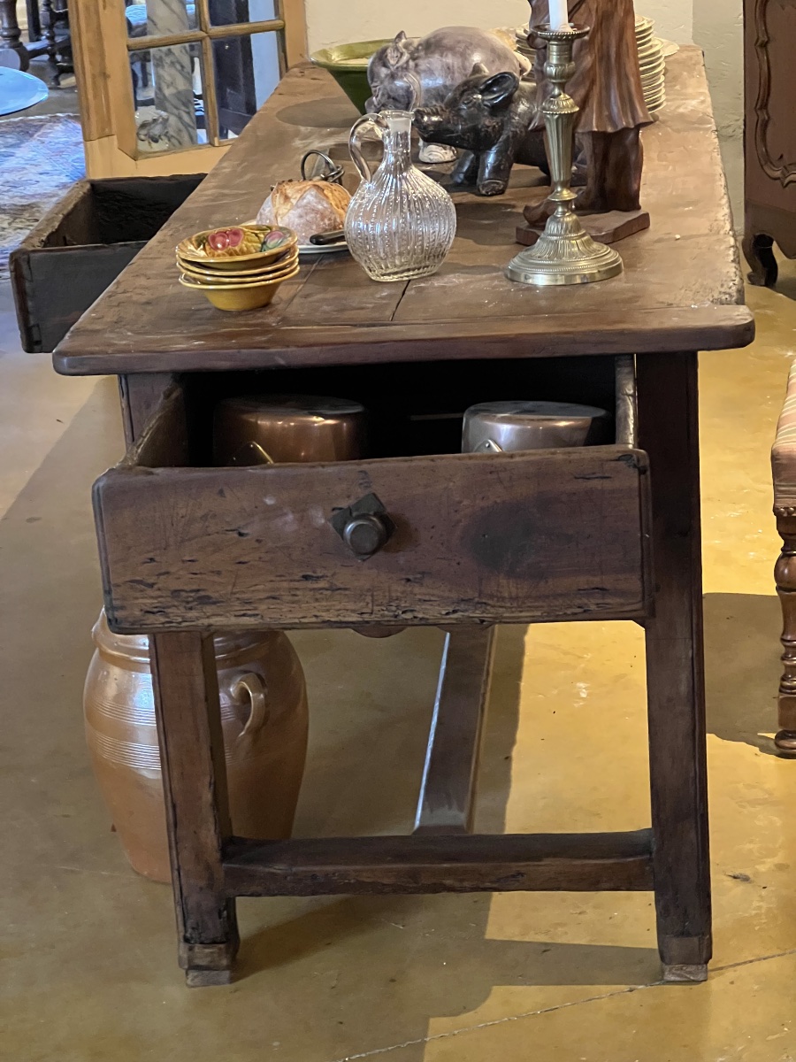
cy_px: 531
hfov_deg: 19.1
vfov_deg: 25.3
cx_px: 398
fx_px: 2361
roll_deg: +3.7
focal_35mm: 77
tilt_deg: -19.3
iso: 1250
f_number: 2.8
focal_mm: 9
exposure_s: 1/25
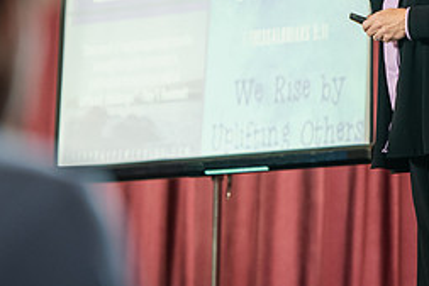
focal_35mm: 321
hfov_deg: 6.4
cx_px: 422
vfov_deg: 4.3
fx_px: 3827
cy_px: -25
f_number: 3.2
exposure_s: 1/200
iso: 1600
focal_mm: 140
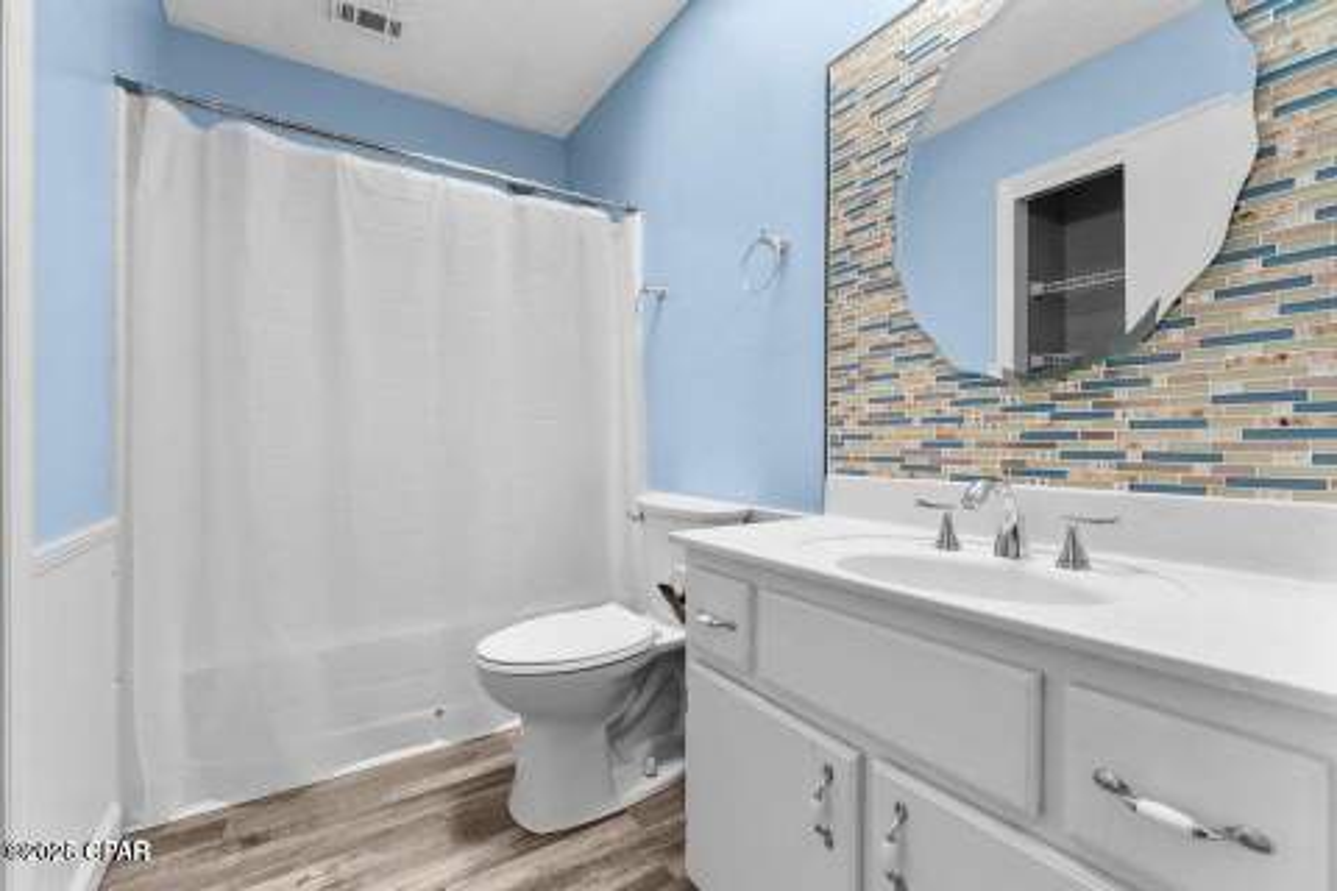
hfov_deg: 98.9
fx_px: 572
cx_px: 668
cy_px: 446
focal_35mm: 15
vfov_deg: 75.9
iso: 400
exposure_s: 1/10
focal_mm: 15.4
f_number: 8
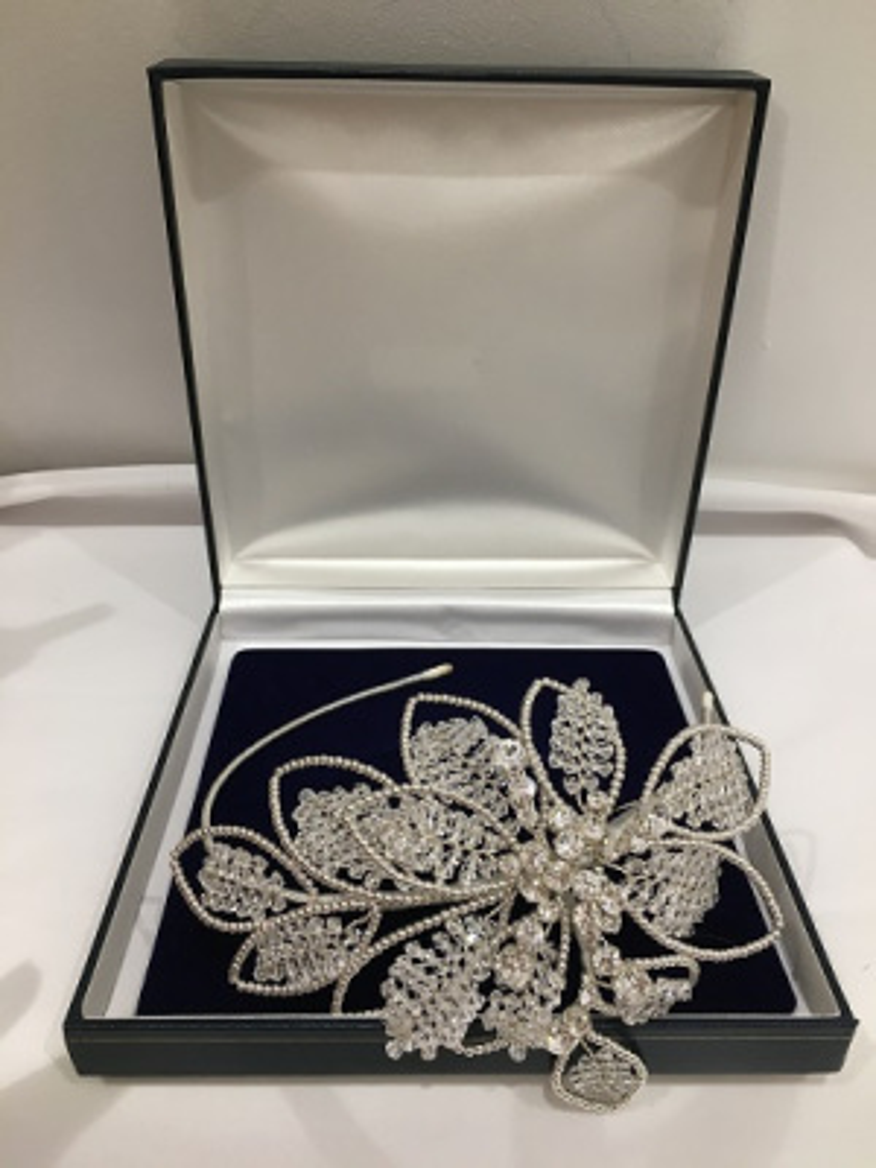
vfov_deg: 61.7
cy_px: 584
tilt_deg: -30.1
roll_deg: -0.9
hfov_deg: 48.2
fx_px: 979
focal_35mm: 29
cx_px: 438
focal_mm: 4.15
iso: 80
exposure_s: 1/33
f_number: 2.2
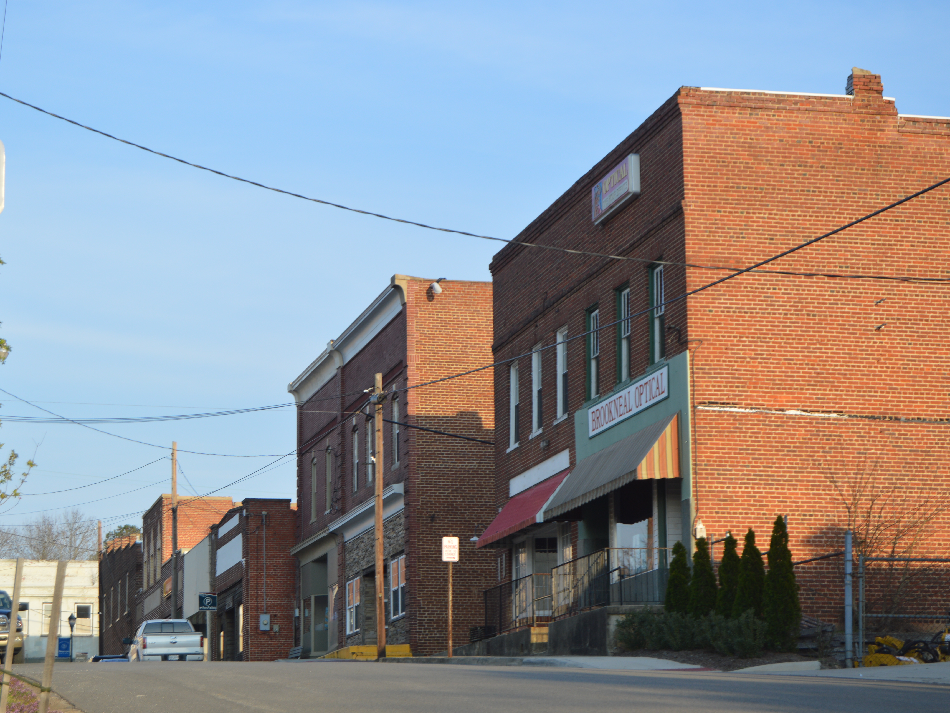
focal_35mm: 90
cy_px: 357
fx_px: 2457
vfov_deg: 16.5
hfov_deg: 21.9
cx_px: 467
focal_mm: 55
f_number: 7.1
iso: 100
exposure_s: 1/200
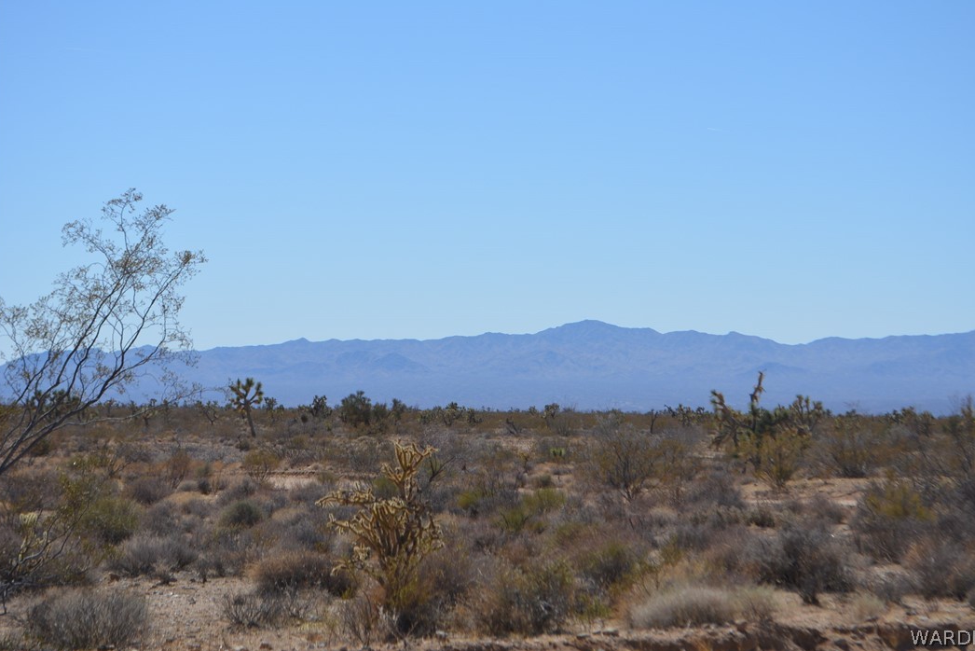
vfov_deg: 16.0
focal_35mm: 86
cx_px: 497
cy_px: 315
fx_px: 2317
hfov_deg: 23.8
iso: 400
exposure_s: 1/2000
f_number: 8
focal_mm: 55
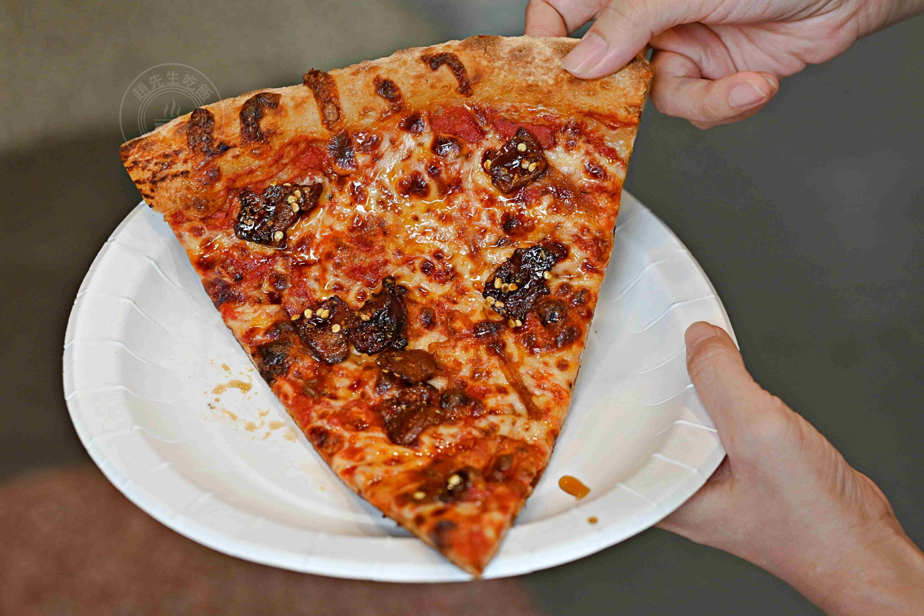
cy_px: 308
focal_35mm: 75
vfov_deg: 18.2
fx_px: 1925
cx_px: 462
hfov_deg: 27.0
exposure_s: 1/200
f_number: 3.2
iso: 320
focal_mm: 50
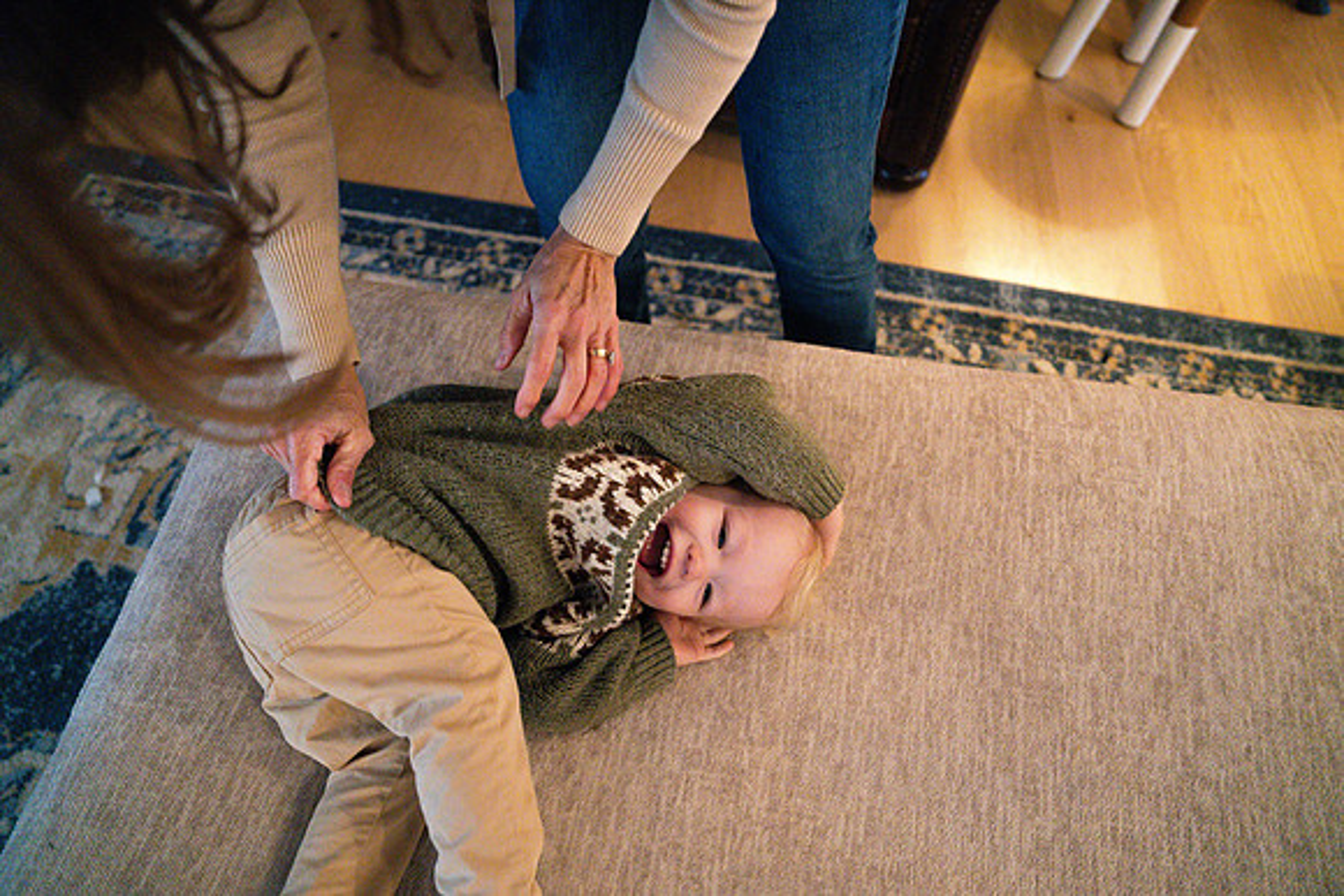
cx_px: 672
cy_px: 448
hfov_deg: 73.7
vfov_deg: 53.2
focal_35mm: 24
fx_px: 896
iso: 2000
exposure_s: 1/250
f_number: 2.8
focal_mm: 24
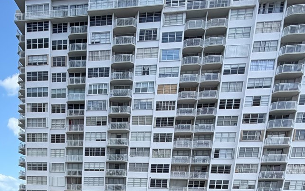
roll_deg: -2.4
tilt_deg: -13.4
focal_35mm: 37
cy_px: 282
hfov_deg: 50.9
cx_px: 83
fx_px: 307
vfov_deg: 26.0
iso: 40
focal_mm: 2.22
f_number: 2.2
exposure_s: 1/770
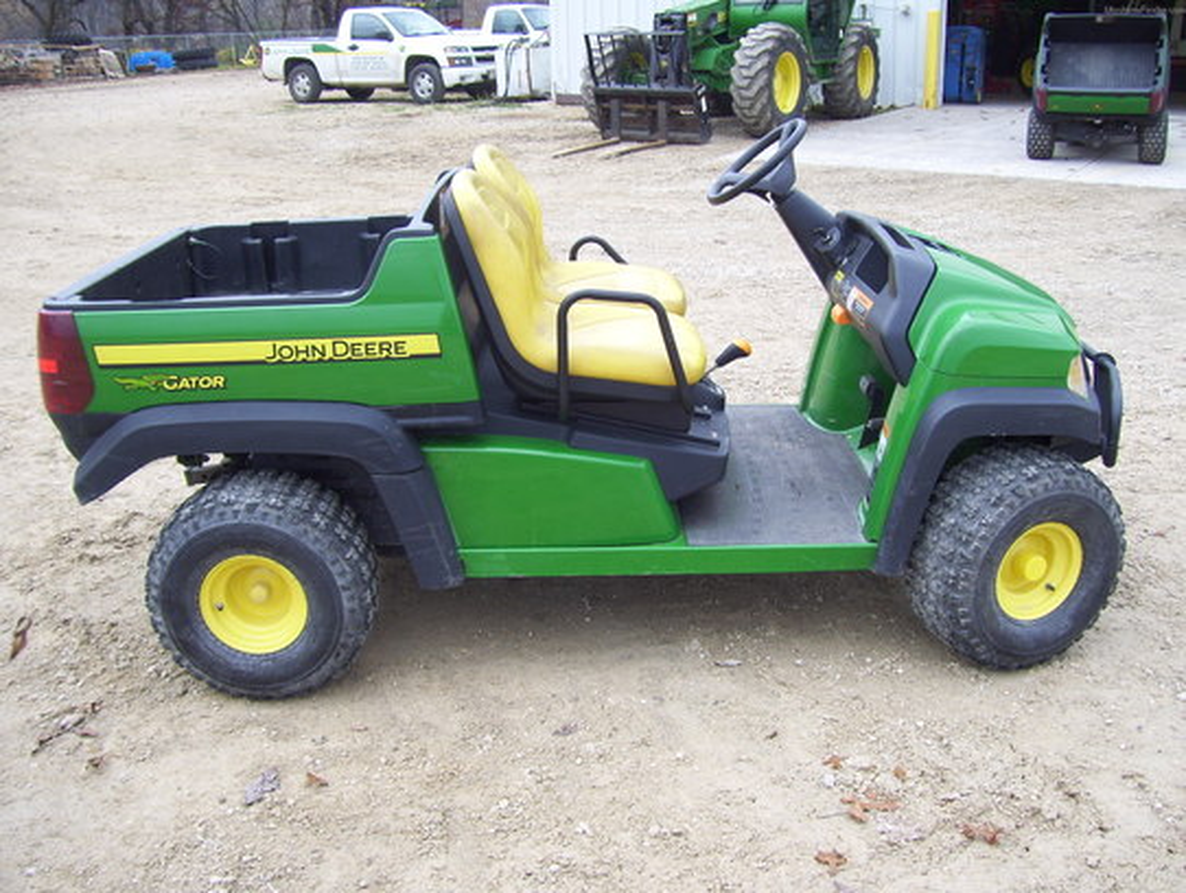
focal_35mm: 36
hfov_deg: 51.3
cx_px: 593
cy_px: 446
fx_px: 1235
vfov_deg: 39.7
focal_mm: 6
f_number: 2.7
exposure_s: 1/125
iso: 80
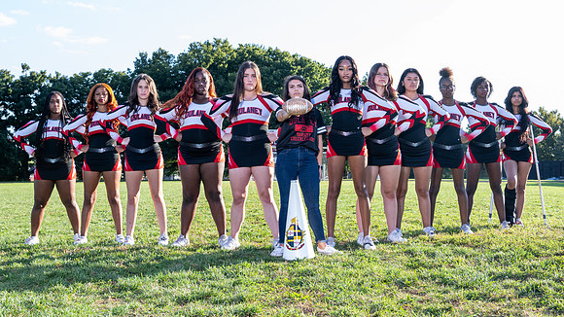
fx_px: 727
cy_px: 137
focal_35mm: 49
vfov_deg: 24.6
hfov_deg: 42.4
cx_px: 303
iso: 200
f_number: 7.1
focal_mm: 35
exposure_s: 1/125
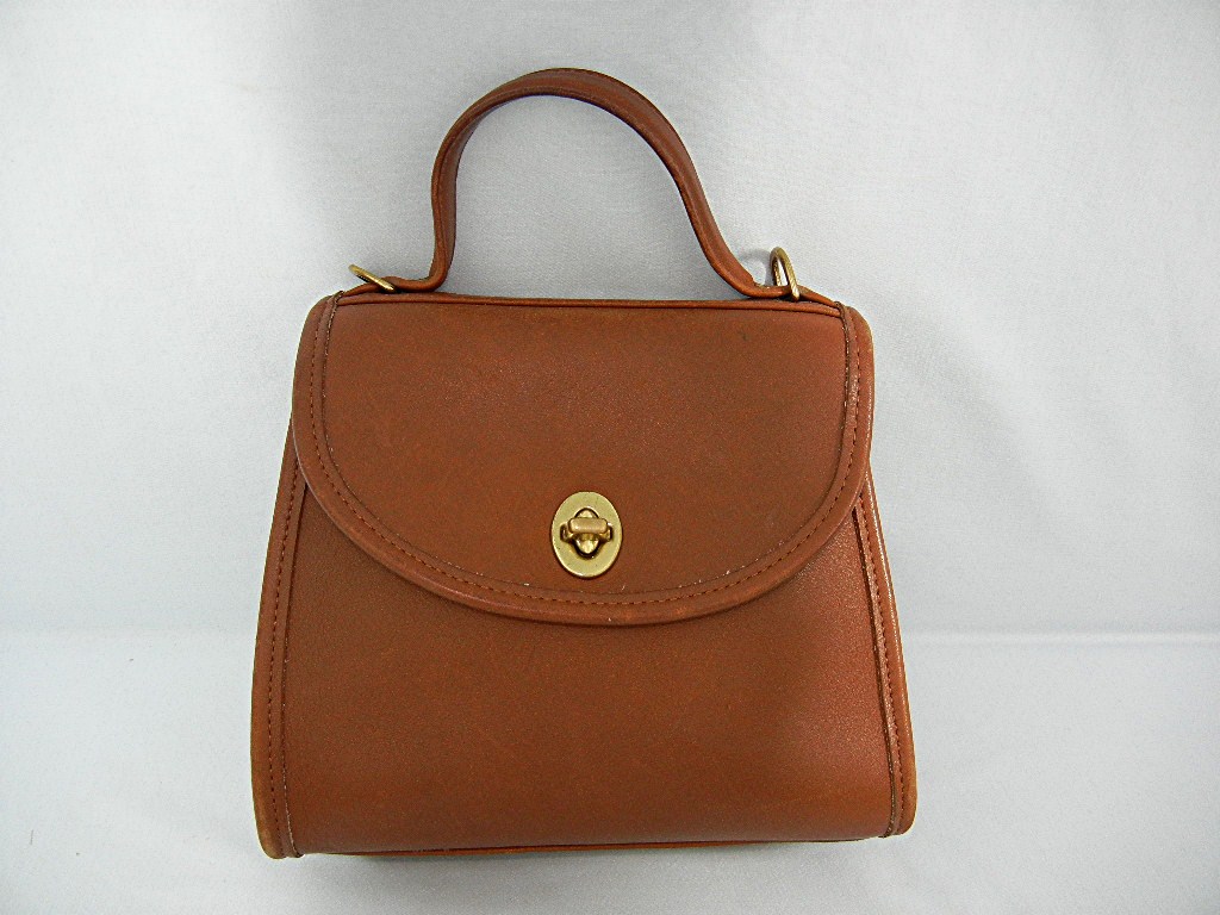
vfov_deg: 46.8
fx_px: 1057
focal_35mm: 30
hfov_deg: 60.0
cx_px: 610
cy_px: 458
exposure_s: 1/30
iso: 217
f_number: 3.5
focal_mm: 5.4
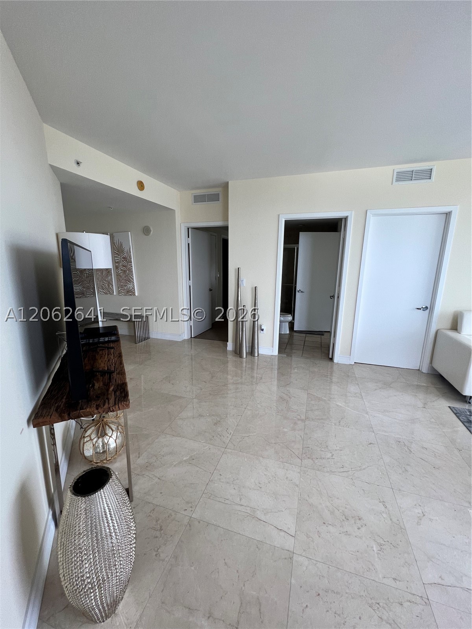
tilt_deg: -10.8
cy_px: 314
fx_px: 236
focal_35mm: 13
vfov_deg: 106.2
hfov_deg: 89.9
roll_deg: -0.5
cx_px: 236
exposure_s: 1/122
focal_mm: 1.57
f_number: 1.8
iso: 64
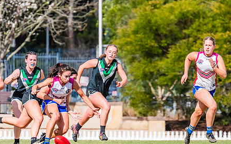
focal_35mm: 759
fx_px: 4777
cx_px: 56
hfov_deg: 2.8
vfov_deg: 1.7
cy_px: 91
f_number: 11
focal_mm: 420
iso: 800
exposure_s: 1/1250
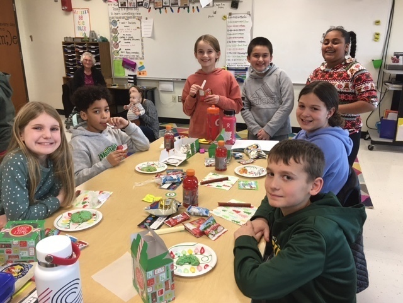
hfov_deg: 61.7
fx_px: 338
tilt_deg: -16.7
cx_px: 202
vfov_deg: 48.2
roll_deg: -0.8
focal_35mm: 29
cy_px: 152
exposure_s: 1/30
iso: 40
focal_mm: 4.15
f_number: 2.2
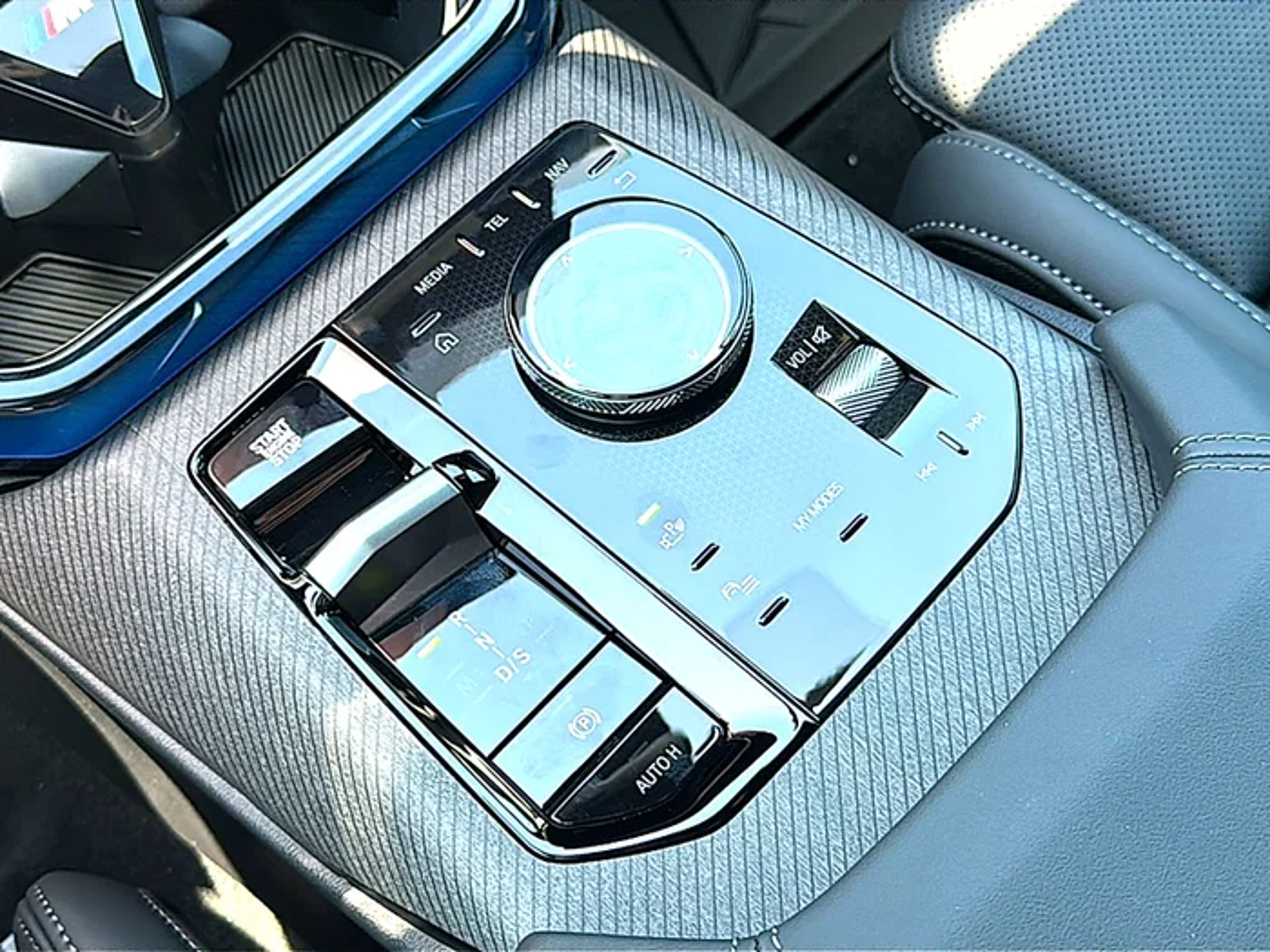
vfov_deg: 37.7
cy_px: 476
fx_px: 1394
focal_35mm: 38
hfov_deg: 49.0
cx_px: 635
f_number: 1.78
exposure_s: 1/92
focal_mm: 6.86
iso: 64
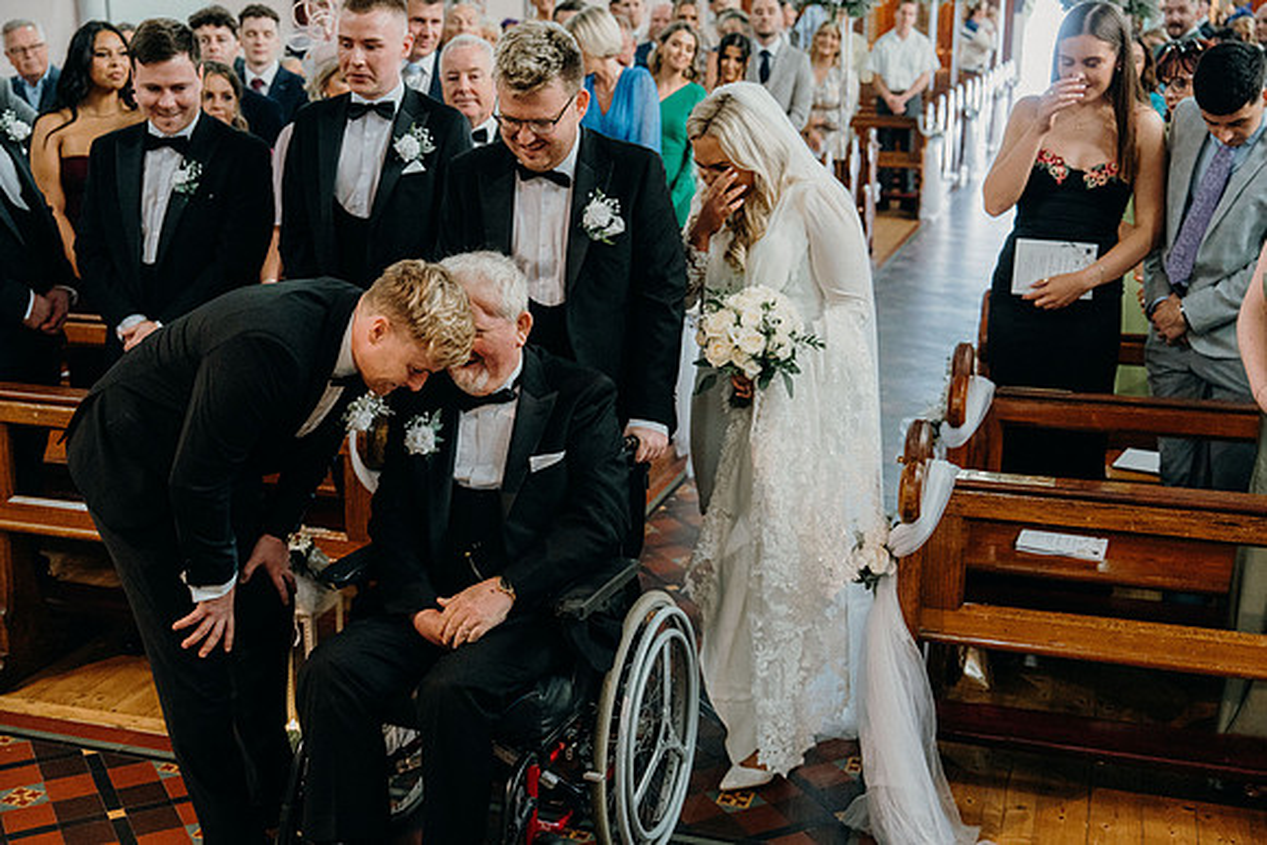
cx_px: 634
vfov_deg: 29.9
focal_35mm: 45
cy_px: 422
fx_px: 1584
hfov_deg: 43.6
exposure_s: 1/160
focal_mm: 45
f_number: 3.5
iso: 5000
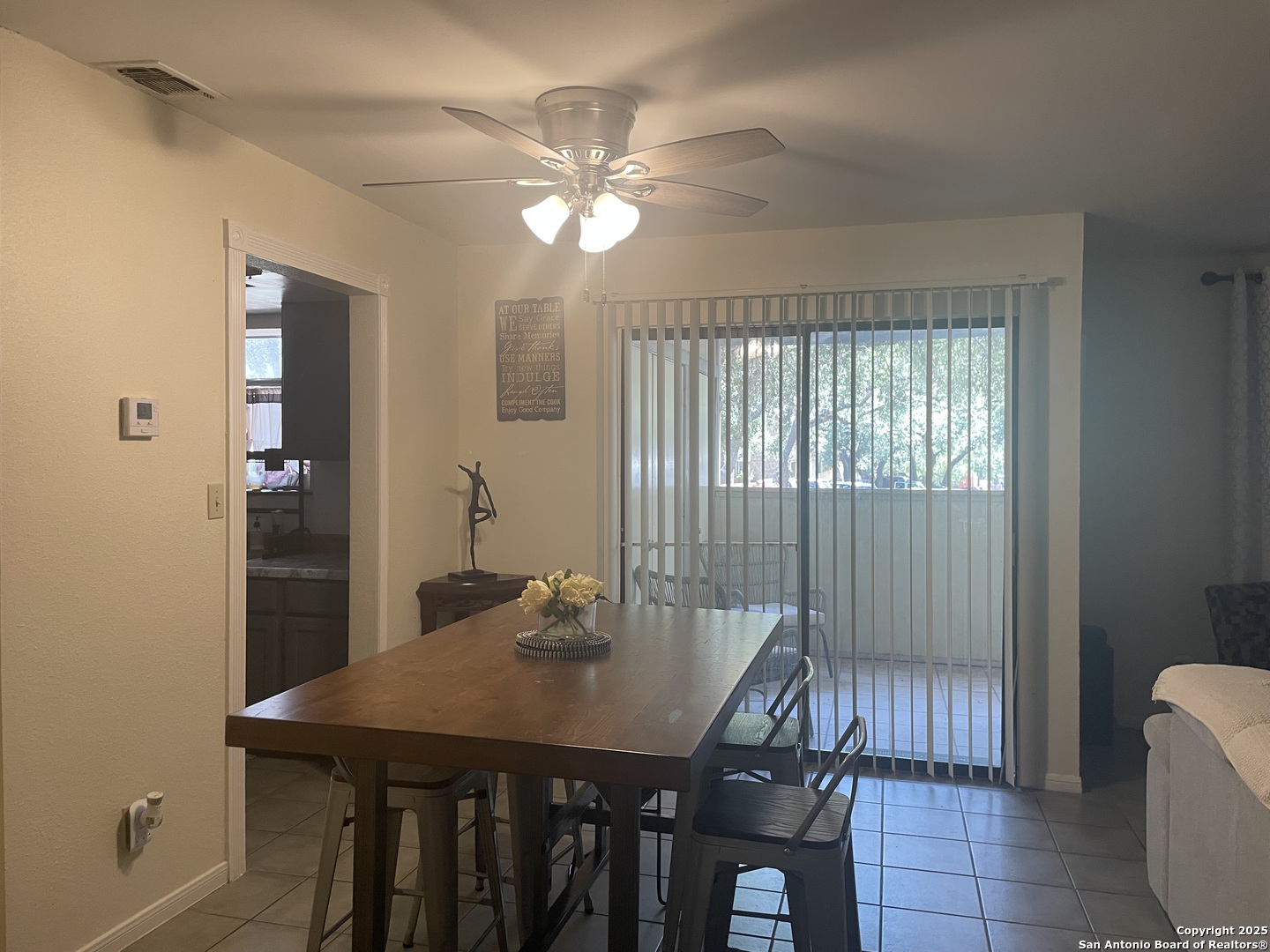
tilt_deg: -0.6
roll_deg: +0.3
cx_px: 635
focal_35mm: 26
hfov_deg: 67.3
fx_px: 954
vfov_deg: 53.1
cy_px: 476
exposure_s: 1/60
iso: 100
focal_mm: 4.2
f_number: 1.6
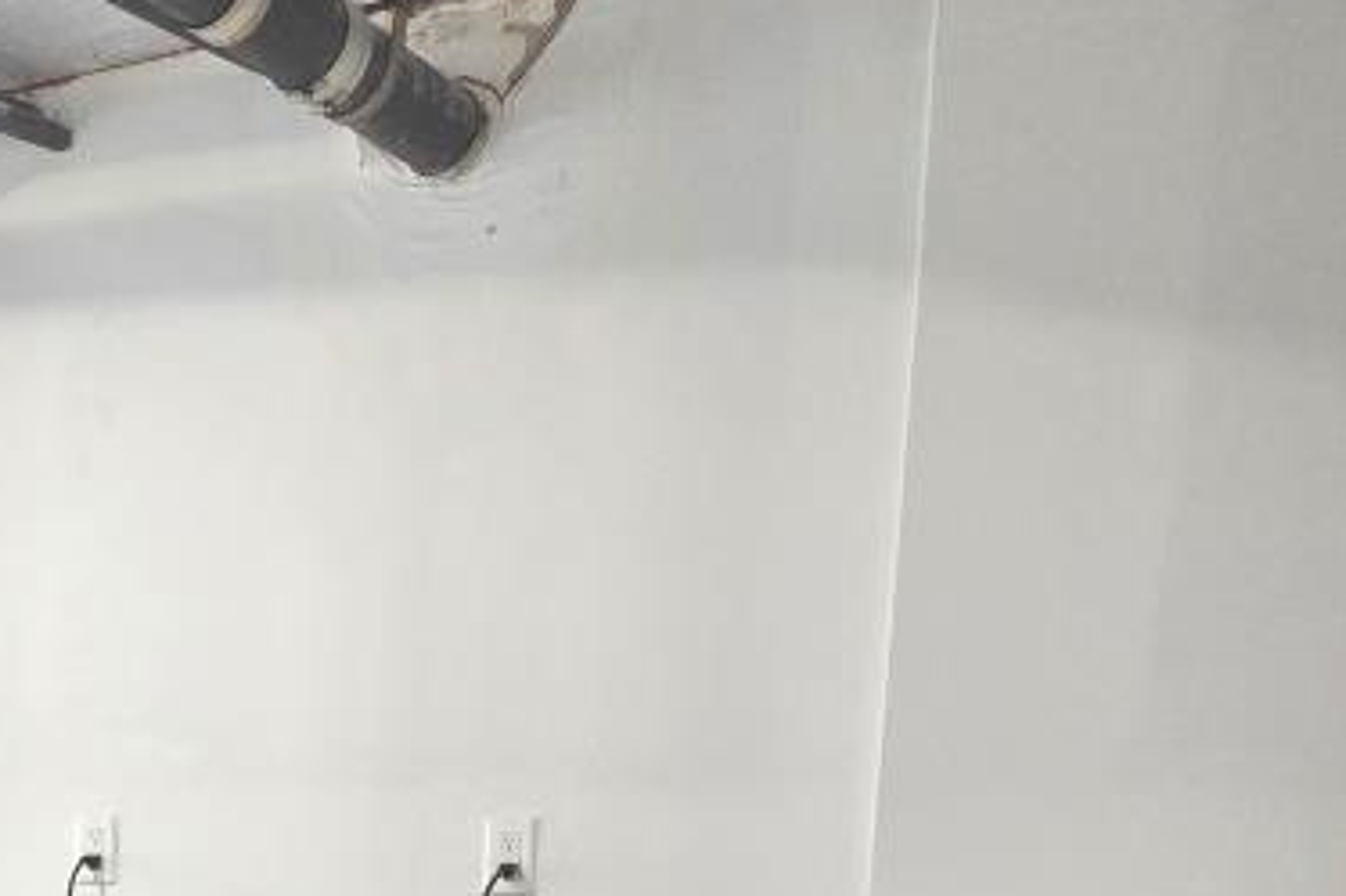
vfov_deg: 31.6
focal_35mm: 37
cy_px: 997
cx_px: -22
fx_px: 1383
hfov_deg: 43.8
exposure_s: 1/60
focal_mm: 2.2
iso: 160
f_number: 2.2
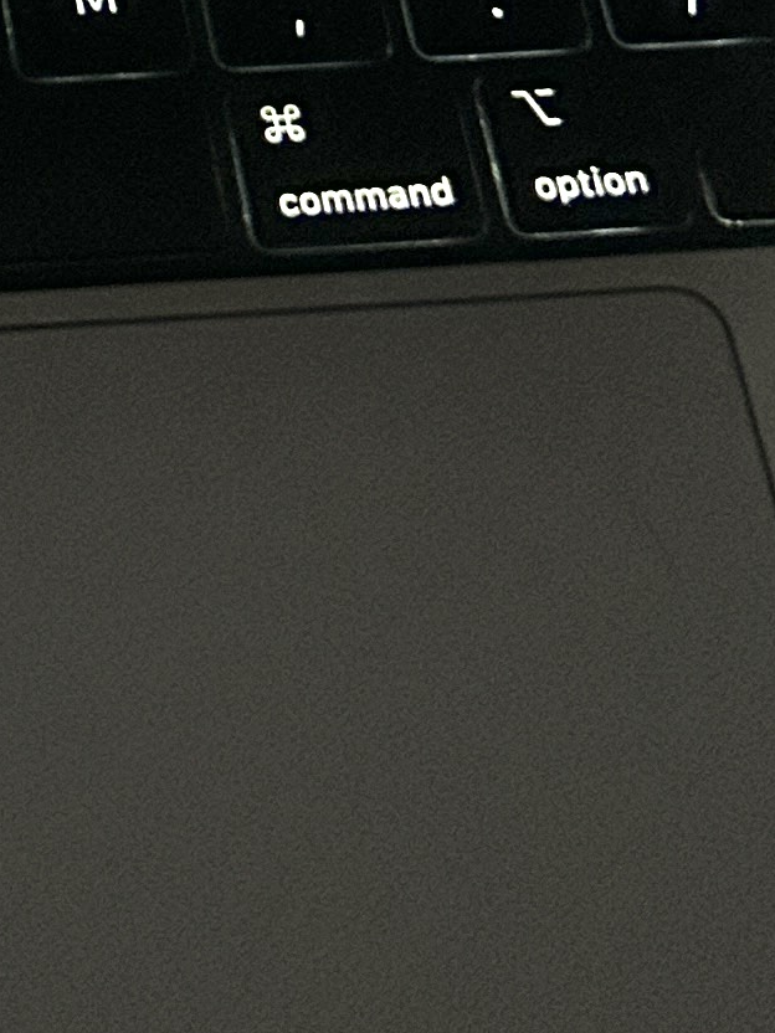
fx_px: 3761
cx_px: -355
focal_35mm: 126
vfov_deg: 13.9
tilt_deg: -40.2
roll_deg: -3.9
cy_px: -826
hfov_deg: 11.3
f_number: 1.5
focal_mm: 5.7
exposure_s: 1/59
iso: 500
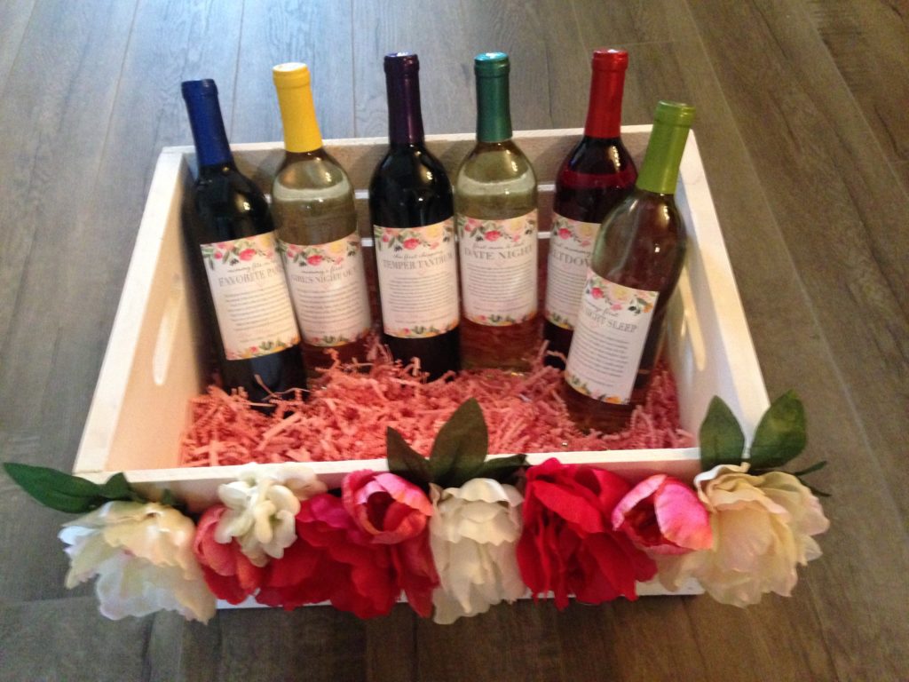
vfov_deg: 42.9
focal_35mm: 33
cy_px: 341
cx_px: 454
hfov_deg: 55.4
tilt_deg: -54.4
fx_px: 867
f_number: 2.4
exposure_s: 1/15
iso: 500
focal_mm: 4.12
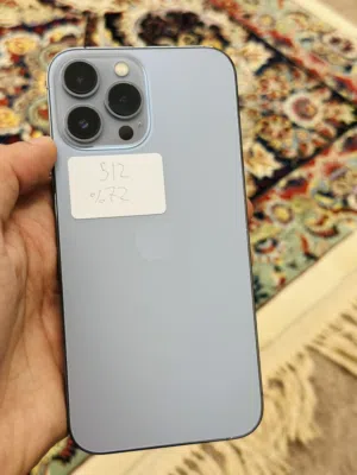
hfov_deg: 30.3
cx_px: 178
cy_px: 238
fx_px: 660
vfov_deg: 39.7
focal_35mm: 48
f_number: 1.78
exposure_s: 1/50
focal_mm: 6.86
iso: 250
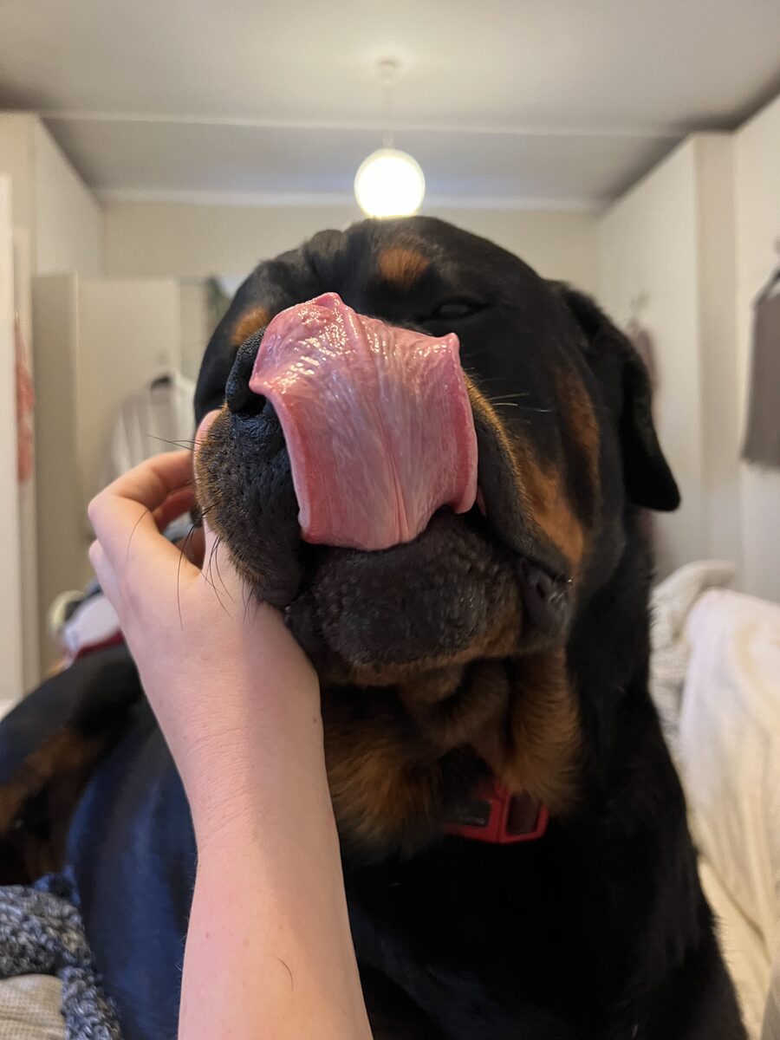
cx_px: 390
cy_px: 520
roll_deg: +1.7
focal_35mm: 26
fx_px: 781
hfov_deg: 53.1
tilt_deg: +0.5
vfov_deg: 67.3
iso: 400
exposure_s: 1/33
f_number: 1.5
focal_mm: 5.7
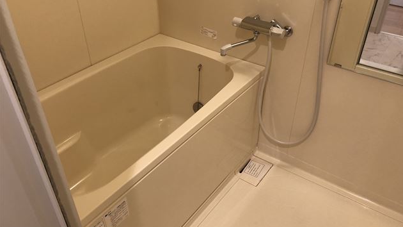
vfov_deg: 37.7
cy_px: 113
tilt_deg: -32.8
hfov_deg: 62.6
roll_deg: +1.1
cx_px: 204
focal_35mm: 31
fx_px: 331
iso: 50
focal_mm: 3.99
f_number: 1.8
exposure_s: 1/17
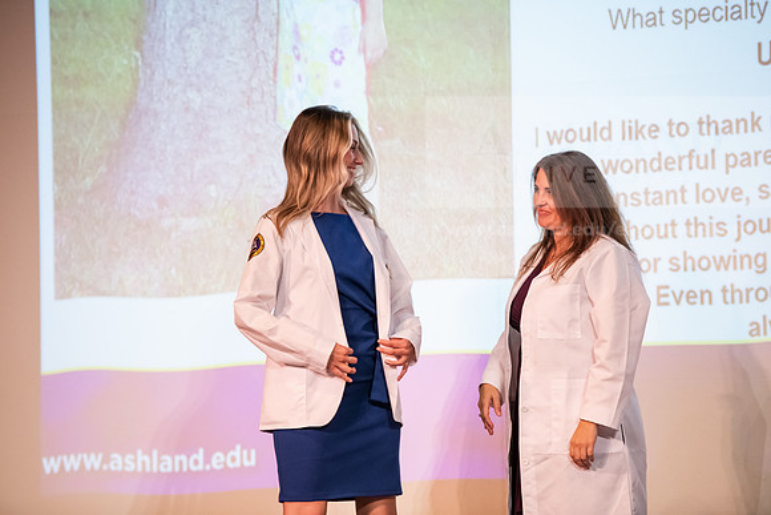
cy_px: 258
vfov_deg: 7.9
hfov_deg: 11.7
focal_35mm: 175
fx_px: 3749
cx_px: 386
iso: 4000
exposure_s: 1/200
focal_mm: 175
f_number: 3.2
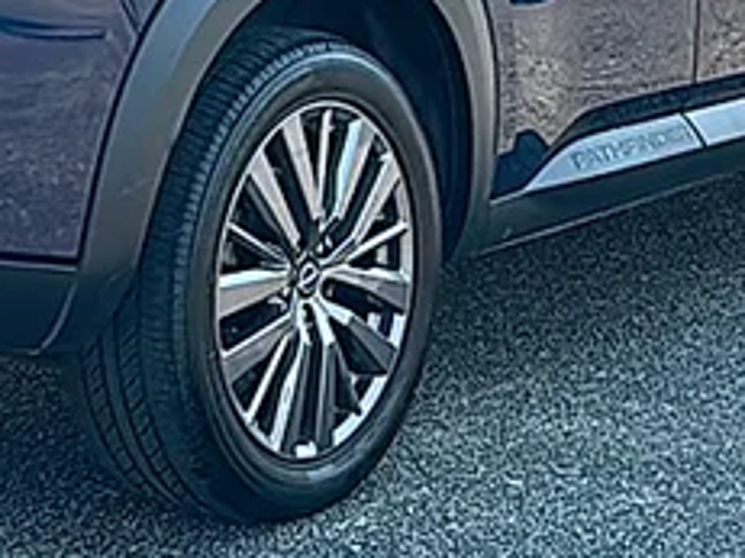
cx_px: 123
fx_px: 2474
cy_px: -127
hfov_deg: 17.0
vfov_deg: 12.5
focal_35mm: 115
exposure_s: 1/3077
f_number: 1.78
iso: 100
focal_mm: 6.86
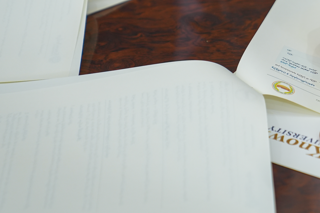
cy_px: 24
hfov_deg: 12.4
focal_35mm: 164
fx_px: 1458
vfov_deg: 8.3
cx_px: 292
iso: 640
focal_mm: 70
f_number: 2.8
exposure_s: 1/160
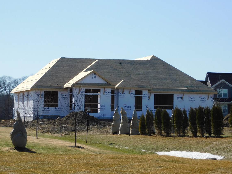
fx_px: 871
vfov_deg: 11.4
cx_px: 107
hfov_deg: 15.2
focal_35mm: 130
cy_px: 84
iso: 125
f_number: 4.8
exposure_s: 1/800
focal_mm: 20.3
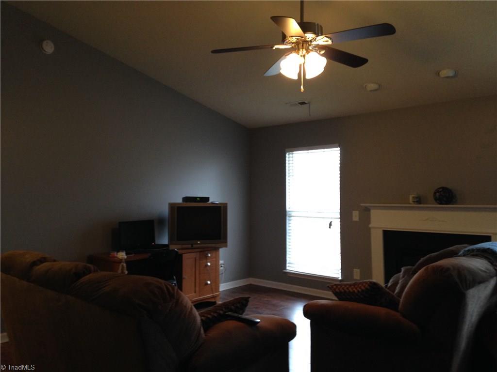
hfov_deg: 55.4
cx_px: 248
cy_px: 186
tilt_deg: +1.1
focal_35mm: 33
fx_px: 474
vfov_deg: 42.9
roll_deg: +0.6
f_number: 2.4
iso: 160
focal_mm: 4.12
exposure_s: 1/20
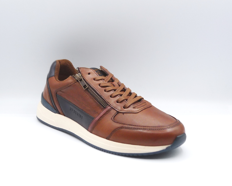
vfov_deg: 28.6
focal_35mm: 53
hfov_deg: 35.4
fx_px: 364
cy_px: 94
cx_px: 113
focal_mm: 5
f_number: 4
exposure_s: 1/200
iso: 100
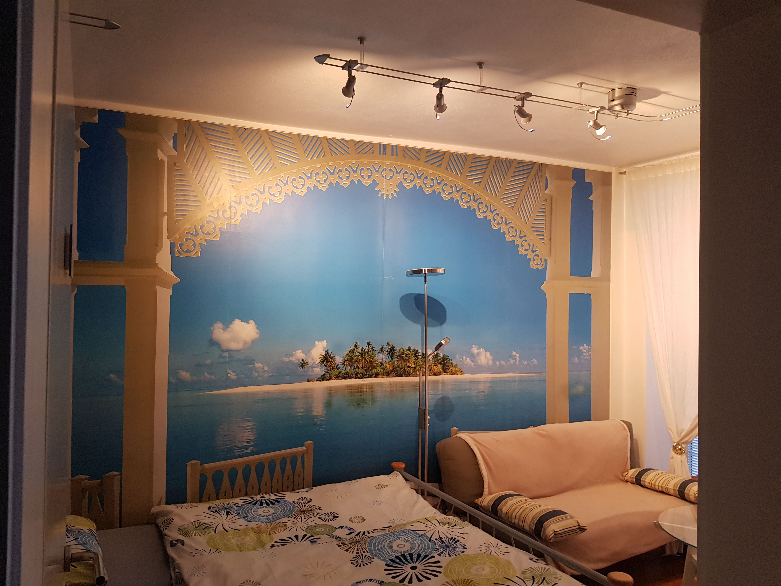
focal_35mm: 26
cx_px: 390
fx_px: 587
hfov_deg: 67.3
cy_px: 293
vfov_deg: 53.1
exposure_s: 1/33
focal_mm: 4.2
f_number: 1.7
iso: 160
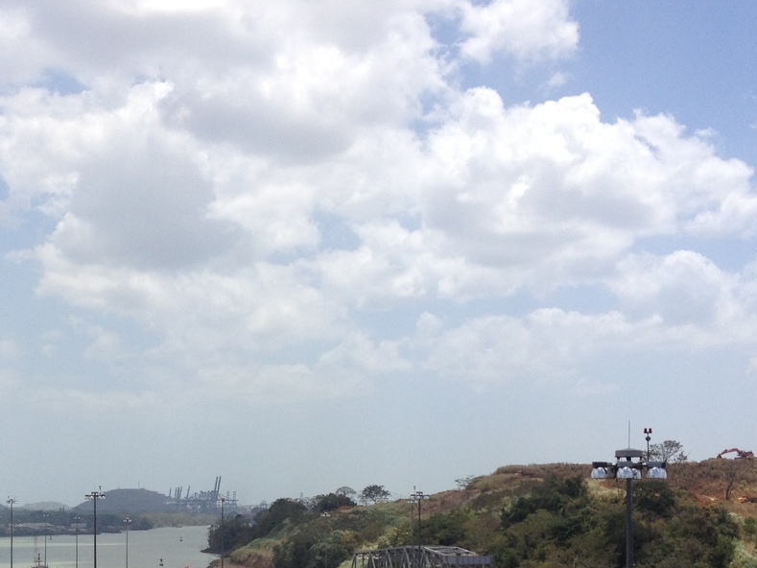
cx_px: 230
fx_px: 1553
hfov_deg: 27.2
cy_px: 489
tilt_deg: -2.8
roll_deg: +0.7
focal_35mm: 71
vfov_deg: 20.4
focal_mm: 4.28
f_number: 2.4
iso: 50
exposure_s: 1/2513
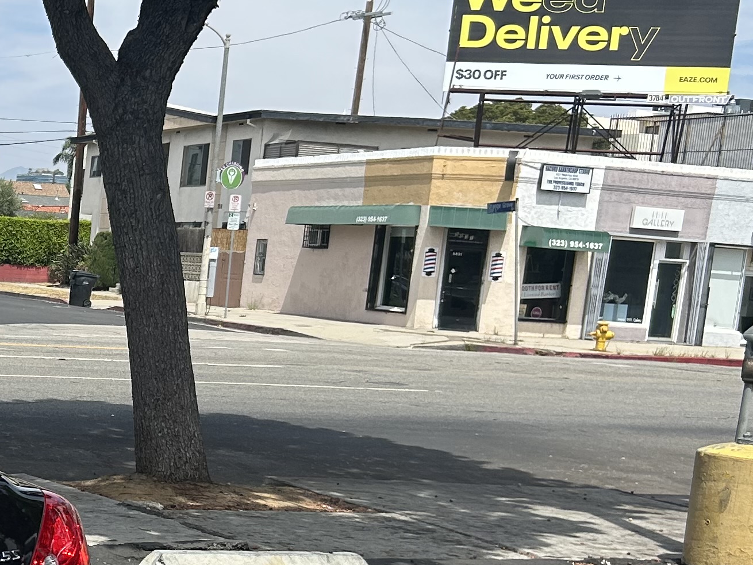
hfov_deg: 21.8
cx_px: -244
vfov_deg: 18.2
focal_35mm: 80
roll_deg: -3.9
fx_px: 1741
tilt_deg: -8.3
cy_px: 498
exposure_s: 1/3571
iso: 50
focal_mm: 5.7
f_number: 1.5
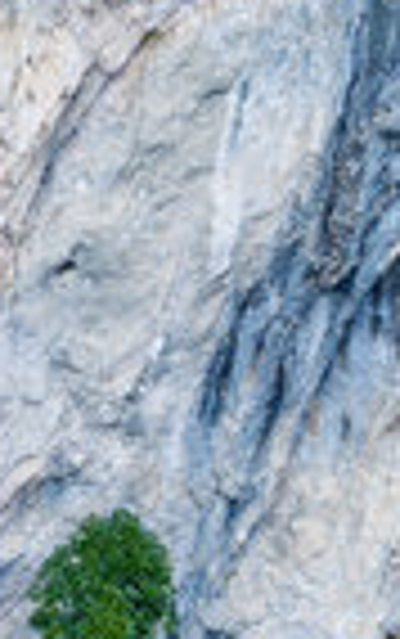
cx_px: 1022
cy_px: 382
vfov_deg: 3.5
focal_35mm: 597
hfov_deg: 2.2
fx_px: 10392
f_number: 3.4
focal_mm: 30.71
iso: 100
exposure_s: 1/25
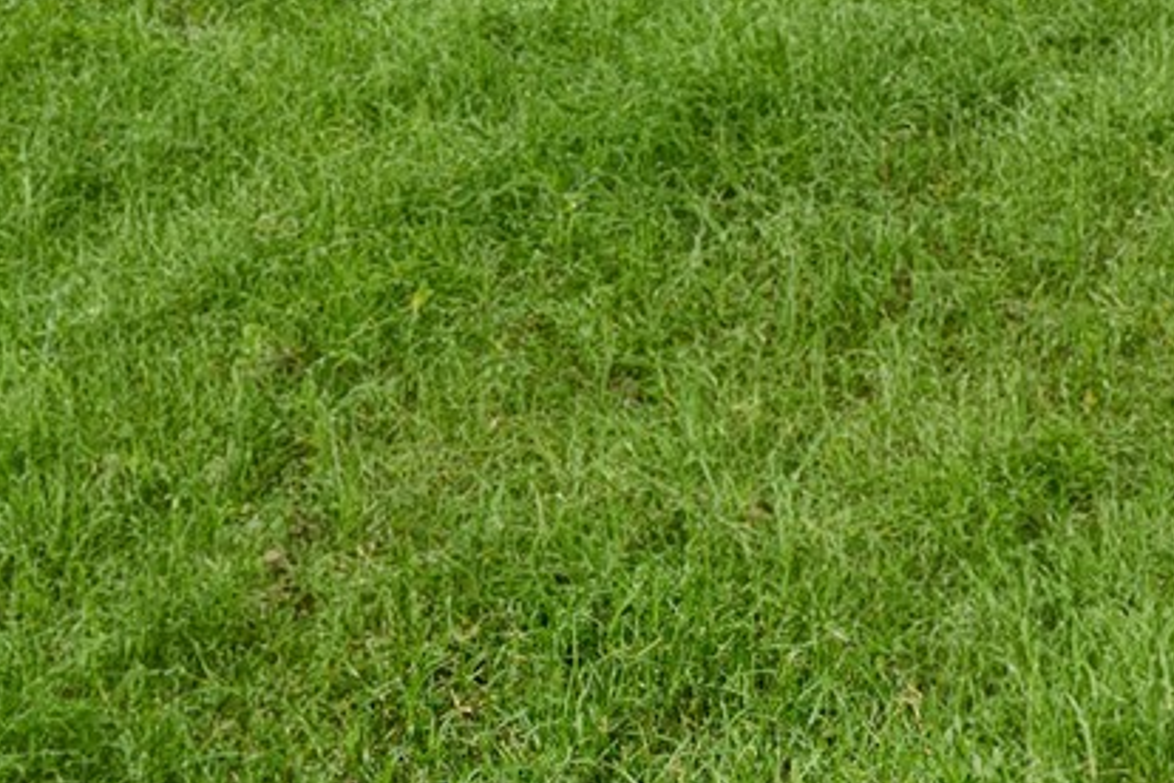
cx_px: 1382
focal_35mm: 84
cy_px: -1140
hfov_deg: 22.4
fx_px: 2739
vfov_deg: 12.5
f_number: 10
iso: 100
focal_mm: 16
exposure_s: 1/100
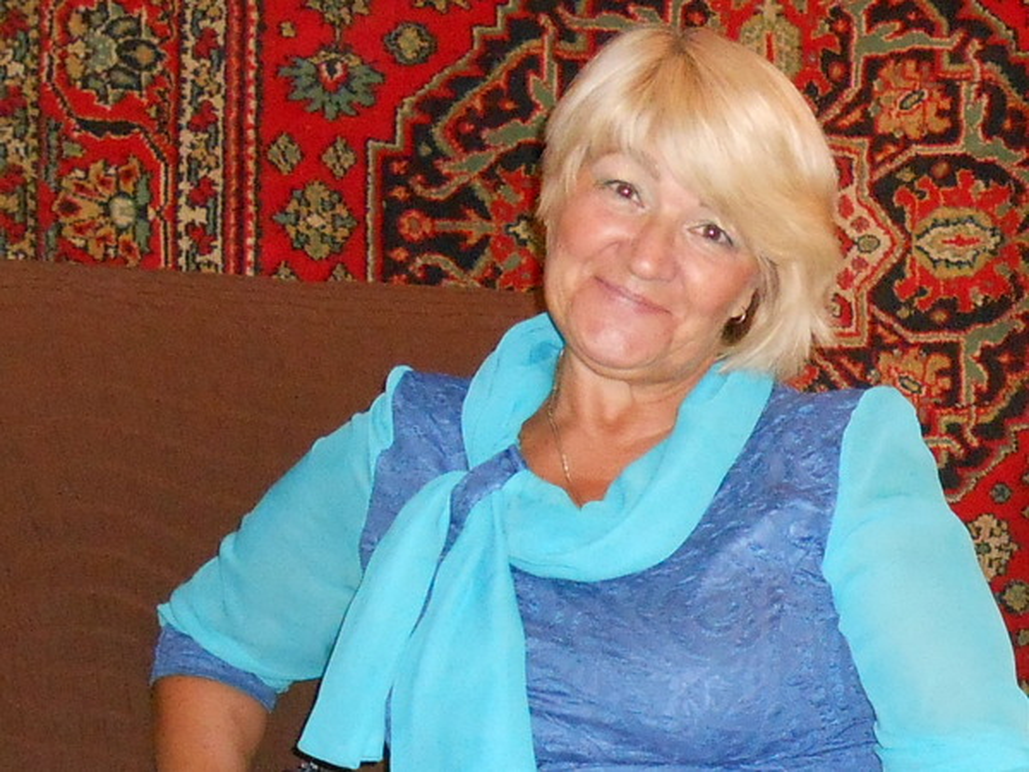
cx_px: 514
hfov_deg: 67.3
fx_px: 773
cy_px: 386
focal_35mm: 26
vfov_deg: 53.1
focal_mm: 4.6
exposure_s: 1/25
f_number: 3.5
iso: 500
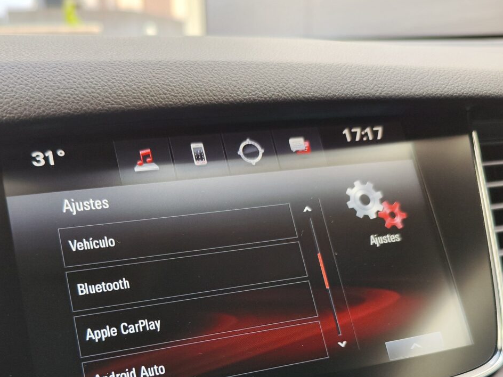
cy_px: 317
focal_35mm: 39
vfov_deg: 35.3
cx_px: 209
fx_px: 567
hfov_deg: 47.7
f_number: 1.69
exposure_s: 1/100
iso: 70
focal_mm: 7.01
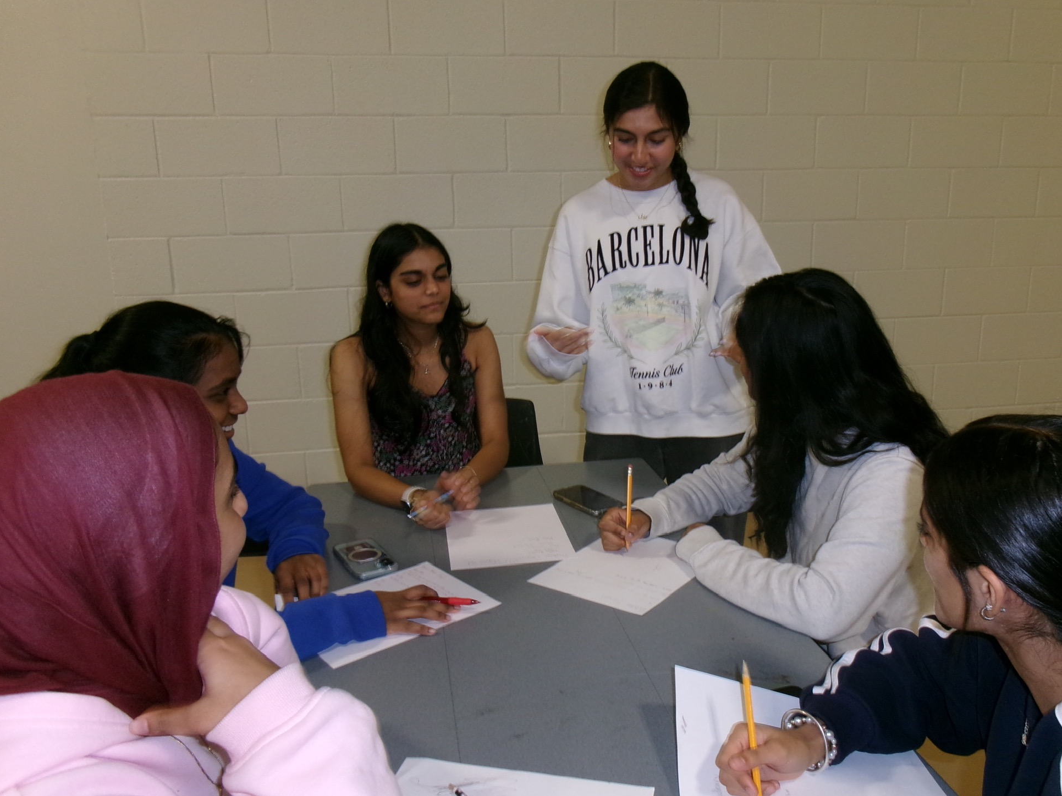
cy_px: 399
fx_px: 890
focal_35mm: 29
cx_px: 547
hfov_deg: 61.7
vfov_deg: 48.2
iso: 200
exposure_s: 1/34
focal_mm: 5.1
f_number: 3.9
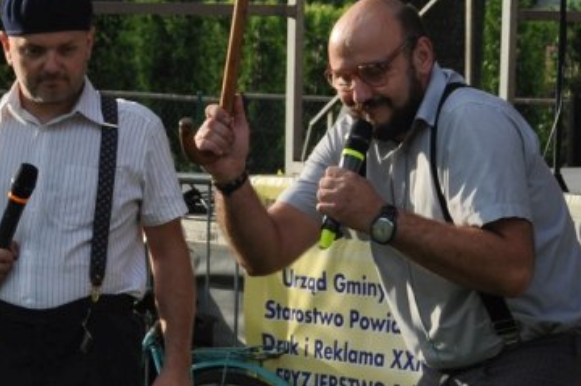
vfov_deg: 7.6
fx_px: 2901
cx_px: 483
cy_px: 288
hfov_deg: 11.4
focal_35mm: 180
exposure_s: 1/200
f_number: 7.1
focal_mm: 36
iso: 200
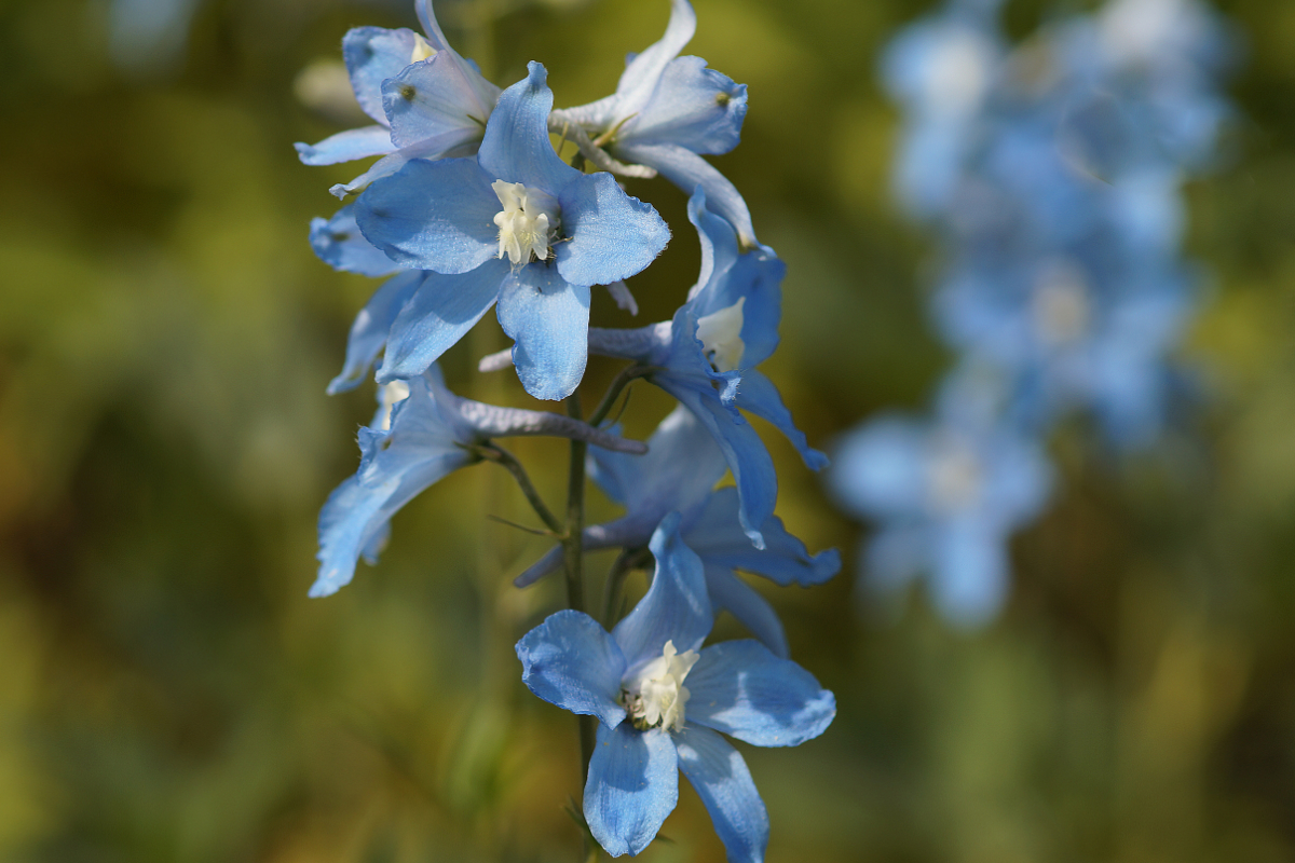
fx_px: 5395
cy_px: 432
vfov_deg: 9.1
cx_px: 648
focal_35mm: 150
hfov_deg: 13.7
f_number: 4
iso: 100
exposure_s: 1/1000
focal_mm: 100
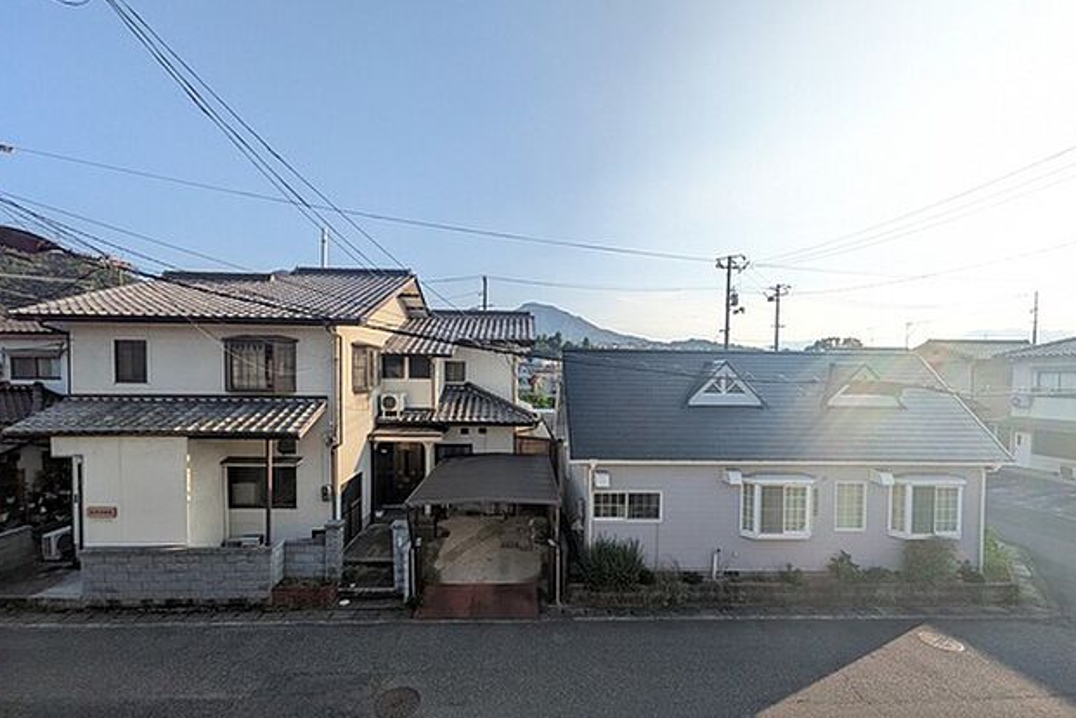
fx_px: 448
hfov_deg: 100.4
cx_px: 534
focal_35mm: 15
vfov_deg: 77.2
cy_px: 385
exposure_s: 1/2915
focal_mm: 1.85
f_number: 2.2
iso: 105
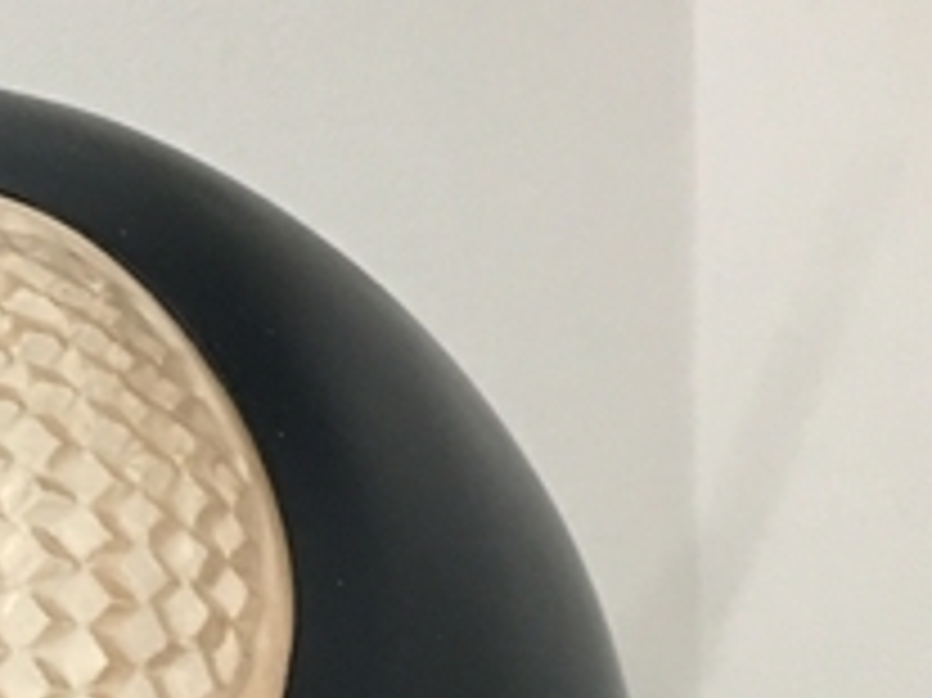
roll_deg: +1.5
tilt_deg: +3.9
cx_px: -185
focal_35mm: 112
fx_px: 3014
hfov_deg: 16.8
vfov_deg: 13.1
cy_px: 675
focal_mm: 4.15
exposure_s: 1/15
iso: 100
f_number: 2.2
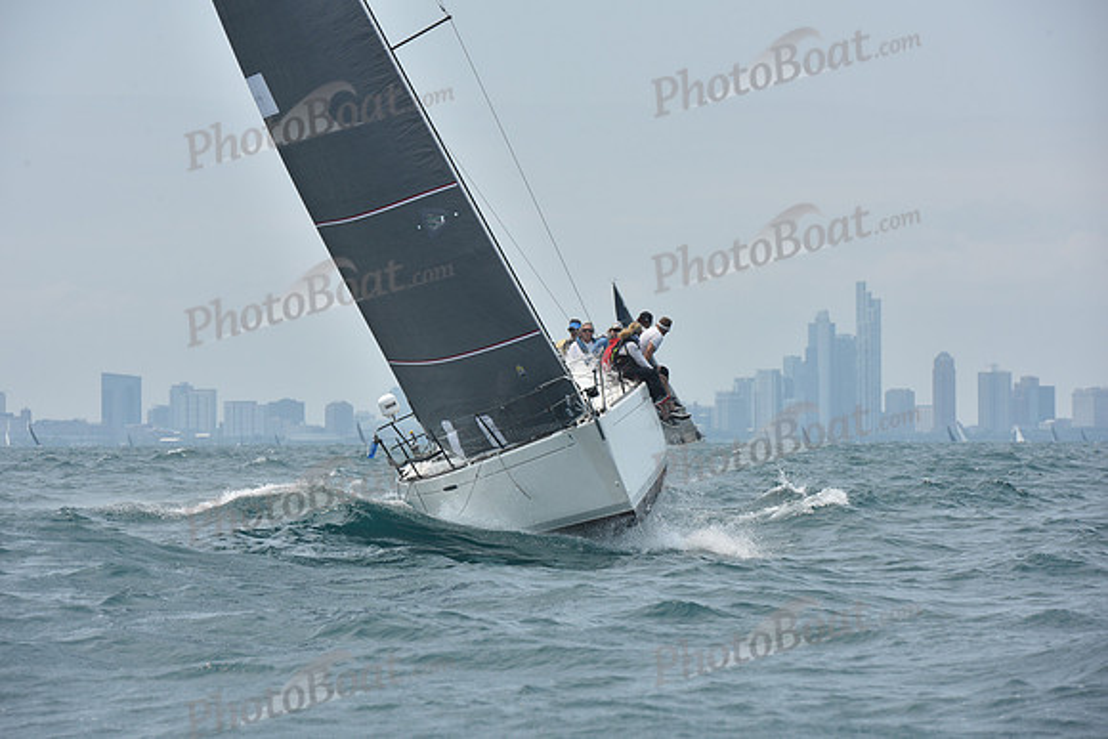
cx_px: 554
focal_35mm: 200
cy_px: 370
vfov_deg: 6.9
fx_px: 6157
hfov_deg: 10.3
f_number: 11
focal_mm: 200
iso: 250
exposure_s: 1/800
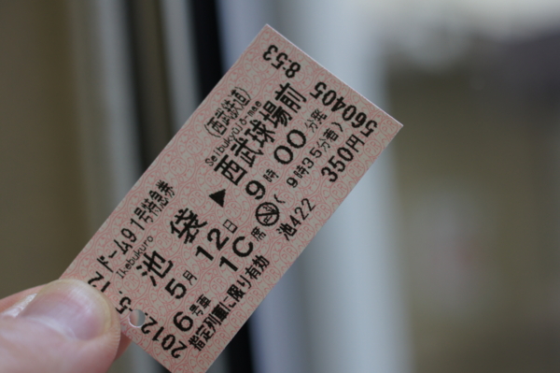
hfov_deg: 37.9
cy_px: 186
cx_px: 280
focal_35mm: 52
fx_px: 816
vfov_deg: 25.7
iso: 200
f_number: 2.8
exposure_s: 1/80
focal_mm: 35
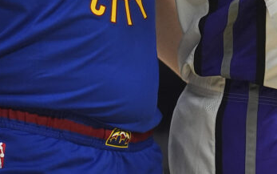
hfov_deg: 1.5
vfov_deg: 0.9
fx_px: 10638
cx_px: 212
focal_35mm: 1409
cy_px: -132
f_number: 3.5
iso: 5000
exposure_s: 1/2000
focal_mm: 400
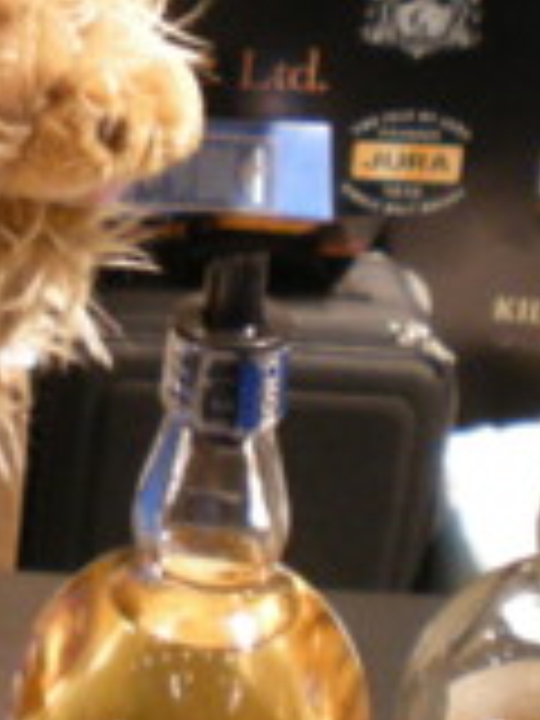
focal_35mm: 107
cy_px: 99
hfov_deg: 13.5
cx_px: -86
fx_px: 2226
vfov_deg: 18.1
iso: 295
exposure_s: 1/15
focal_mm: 6.3
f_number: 3.1
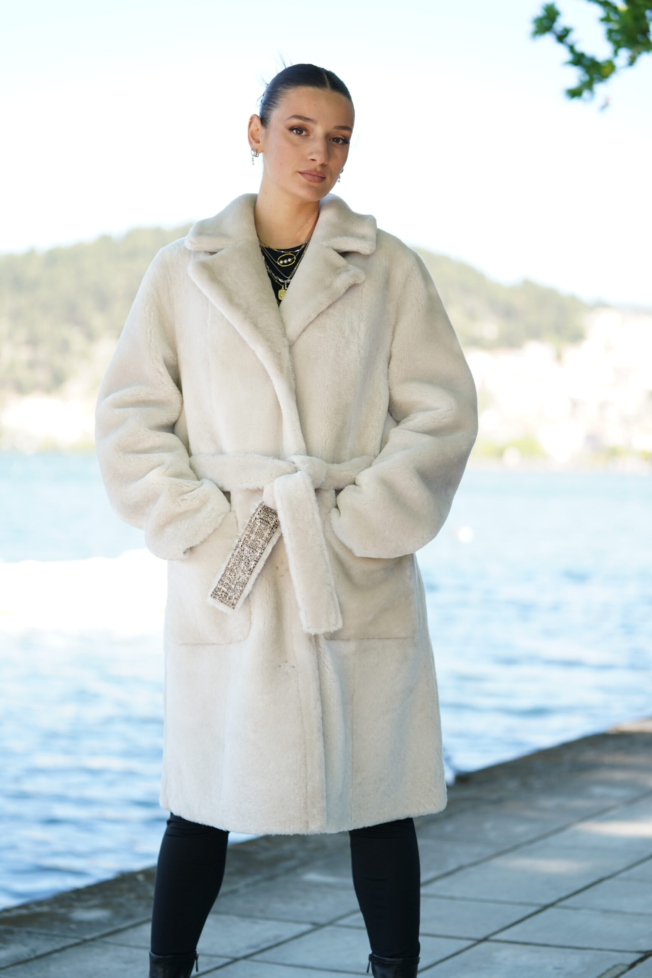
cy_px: 489
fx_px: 1901
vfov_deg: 28.8
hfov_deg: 19.5
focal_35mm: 70
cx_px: 326
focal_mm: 70
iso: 125
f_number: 2.8
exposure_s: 1/250
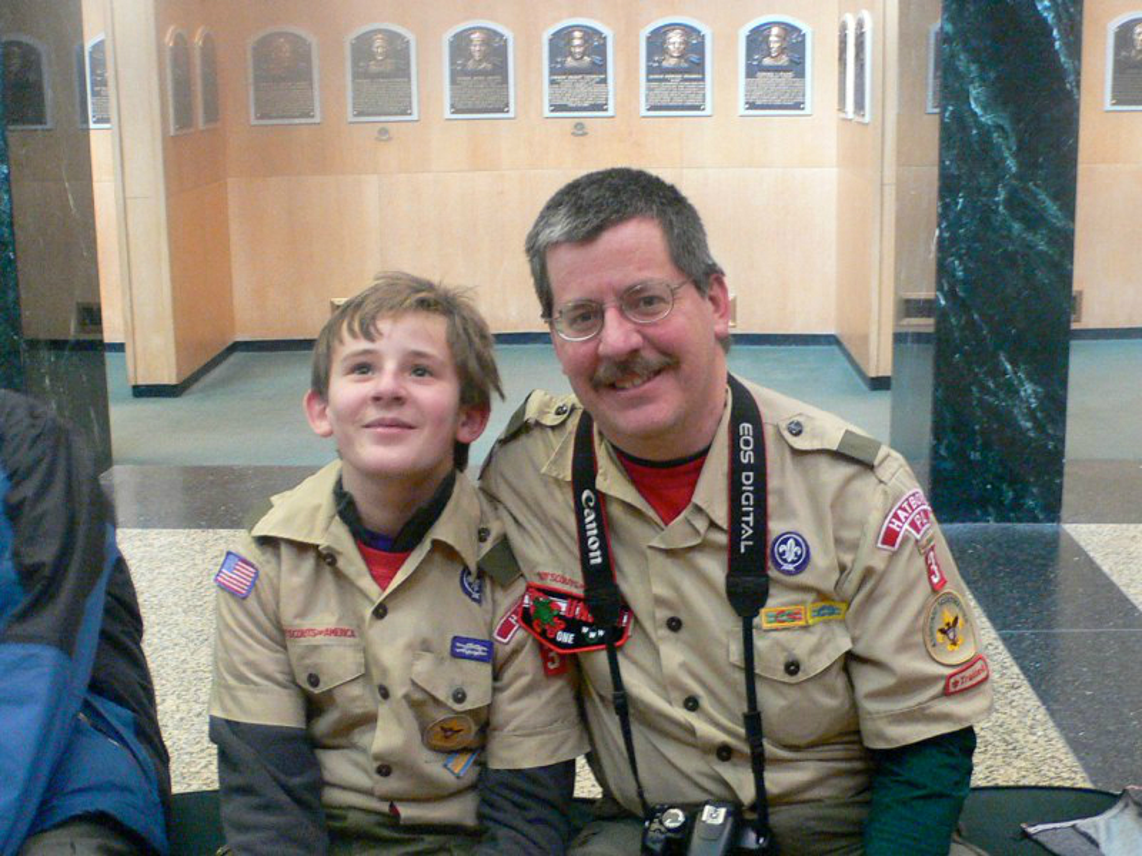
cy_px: 428
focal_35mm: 50
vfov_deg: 29.1
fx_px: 1650
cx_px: 571
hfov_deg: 38.2
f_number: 2.8
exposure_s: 1/10
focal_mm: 6.7
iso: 200
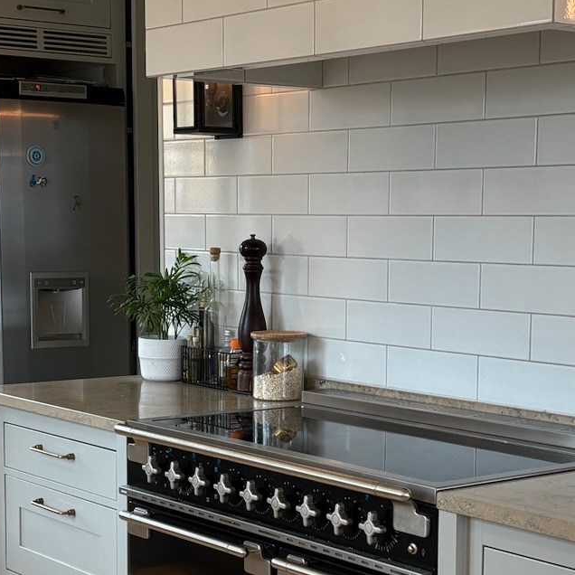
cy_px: 417
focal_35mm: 74
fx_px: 1391
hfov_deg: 23.4
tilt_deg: -7.1
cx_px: 293
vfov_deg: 23.2
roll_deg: -0.6
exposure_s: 1/100
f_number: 1.6
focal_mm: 5.96
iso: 125
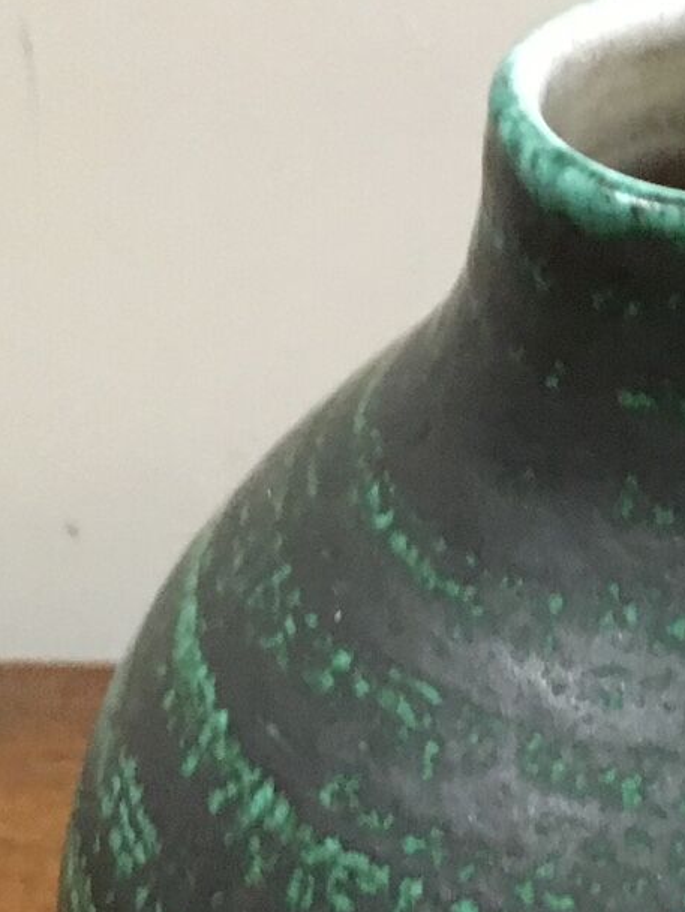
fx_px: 2532
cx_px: 844
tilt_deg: -40.1
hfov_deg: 14.8
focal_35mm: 96
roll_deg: -2.2
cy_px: 734
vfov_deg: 20.2
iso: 250
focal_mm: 4.15
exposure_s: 1/17
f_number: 2.2
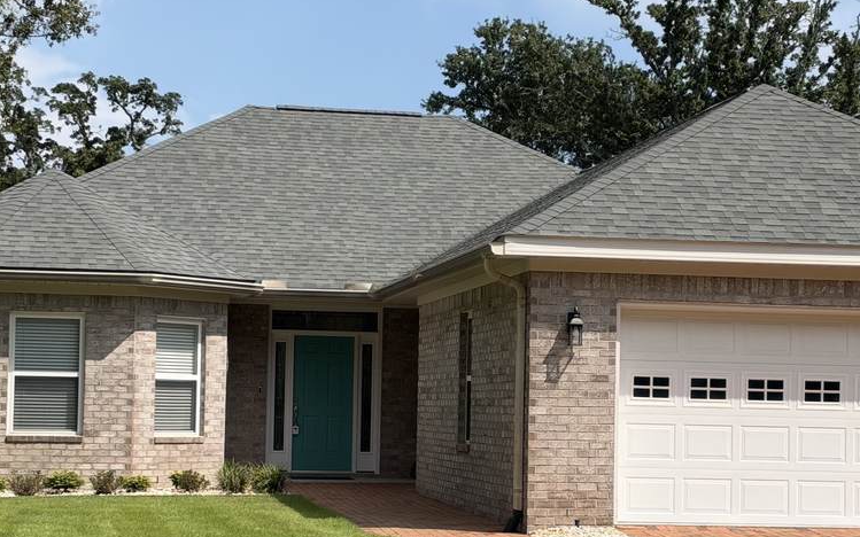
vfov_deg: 15.0
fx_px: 2039
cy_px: 342
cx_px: 474
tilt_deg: +2.2
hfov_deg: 23.8
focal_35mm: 87
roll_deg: -0.5
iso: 64
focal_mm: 6.93
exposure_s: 1/8130
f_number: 1.48
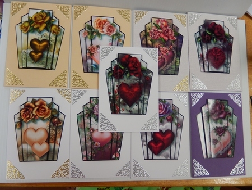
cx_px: 126
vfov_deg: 44.2
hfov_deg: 56.8
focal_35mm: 32
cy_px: 95
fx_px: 233
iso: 160
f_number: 3.8
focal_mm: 5.7
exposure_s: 1/30
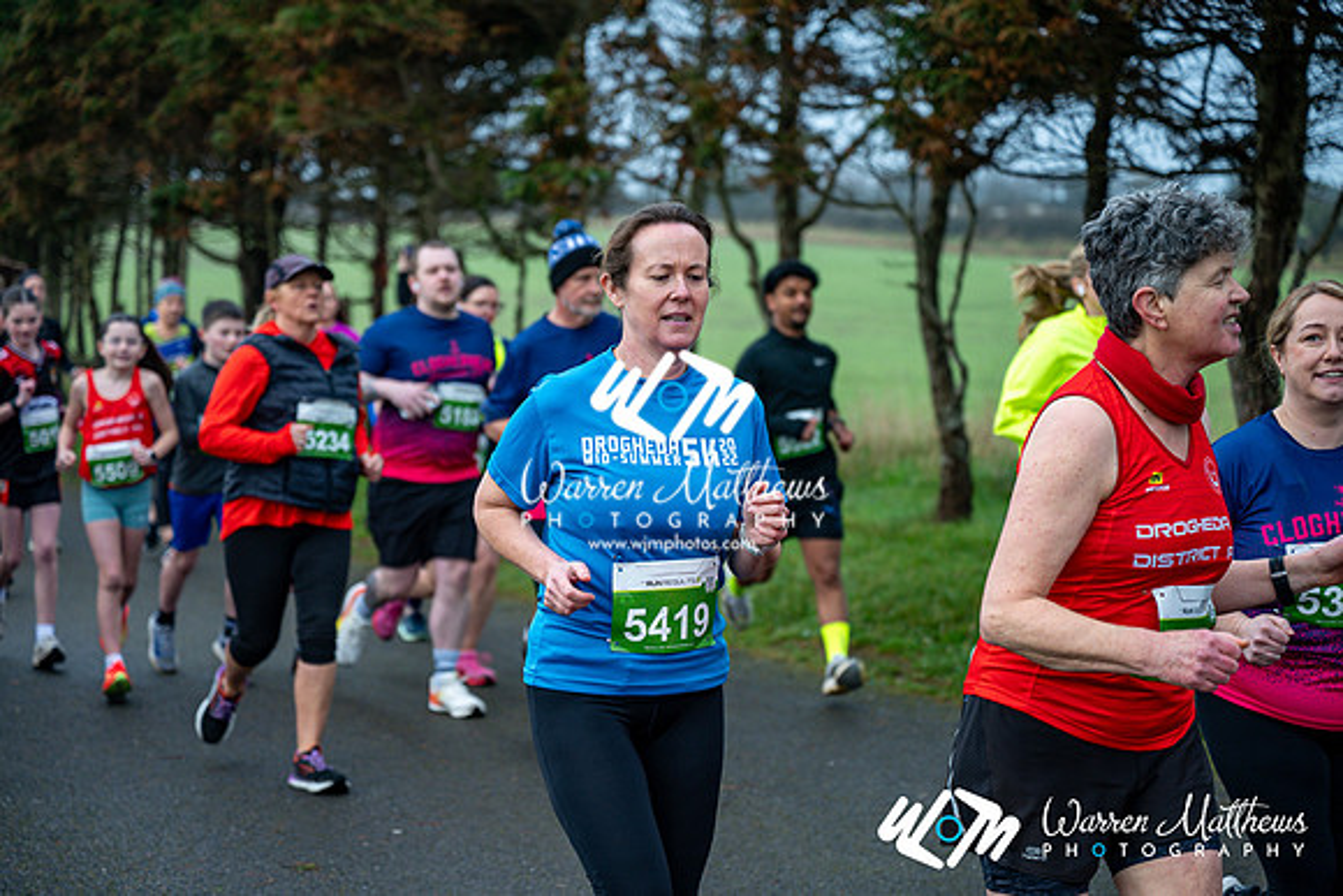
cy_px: 448
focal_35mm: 70
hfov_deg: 28.8
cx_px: 672
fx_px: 2612
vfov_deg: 19.5
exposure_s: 1/1250
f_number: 2.8
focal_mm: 70
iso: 400
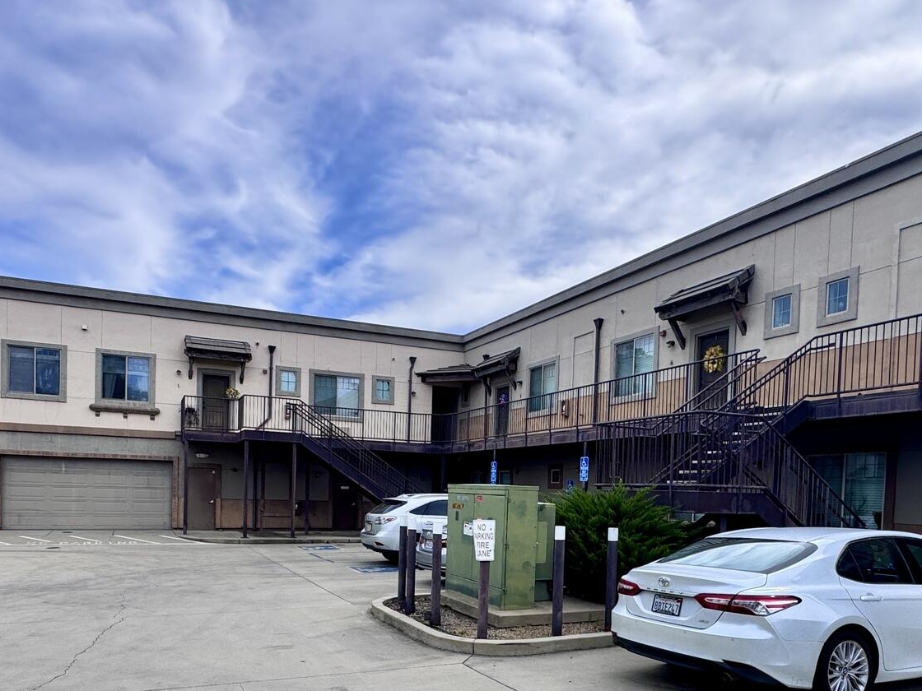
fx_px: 666
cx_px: 404
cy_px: 513
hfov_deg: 69.1
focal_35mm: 25
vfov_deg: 52.6
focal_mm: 2.22
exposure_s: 1/1063
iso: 40
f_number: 2.2
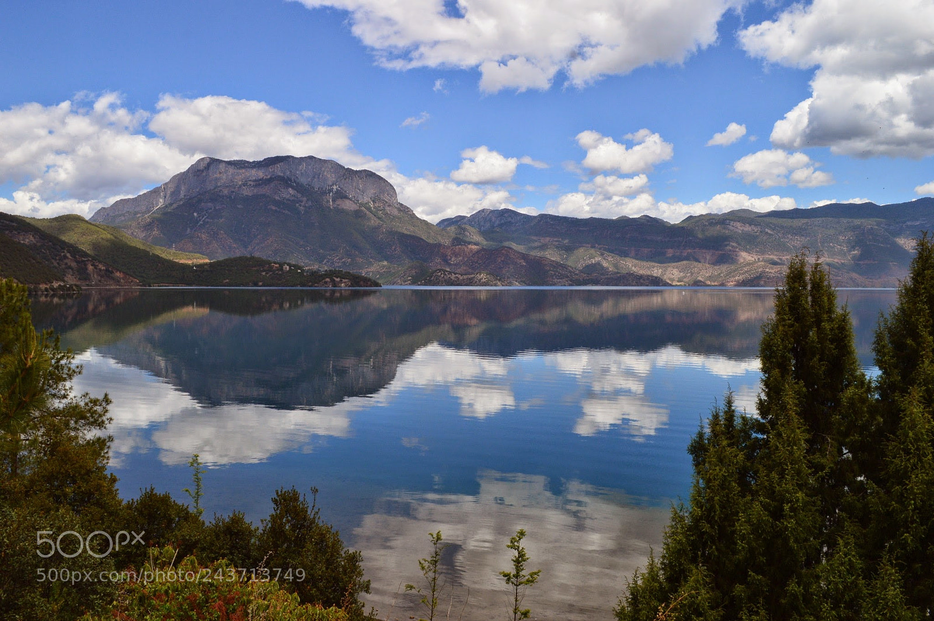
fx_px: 855
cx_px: 467
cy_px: 310
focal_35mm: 33
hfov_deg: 57.3
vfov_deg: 39.9
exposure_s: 1/500
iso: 400
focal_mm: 22
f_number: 11
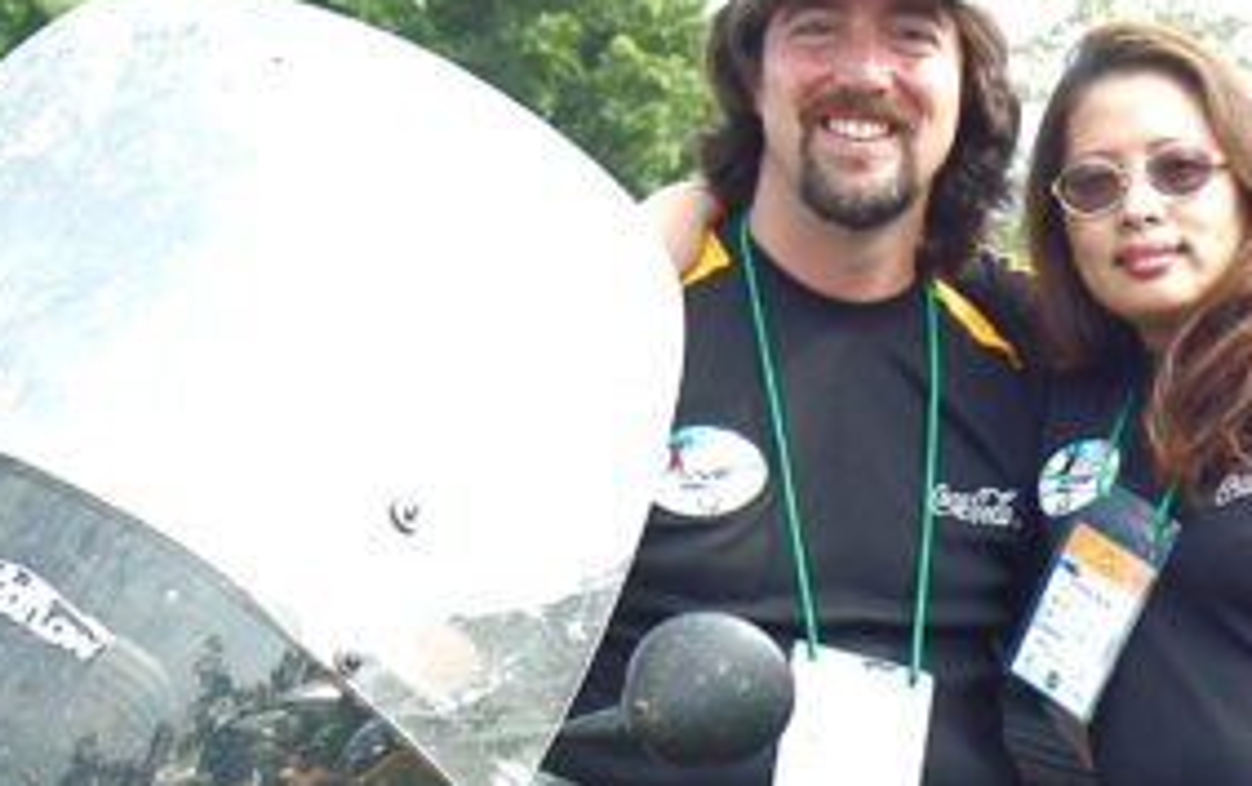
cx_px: 1323
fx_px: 4967
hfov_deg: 14.1
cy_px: 837
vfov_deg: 9.0
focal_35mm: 145
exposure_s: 1/125
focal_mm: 35
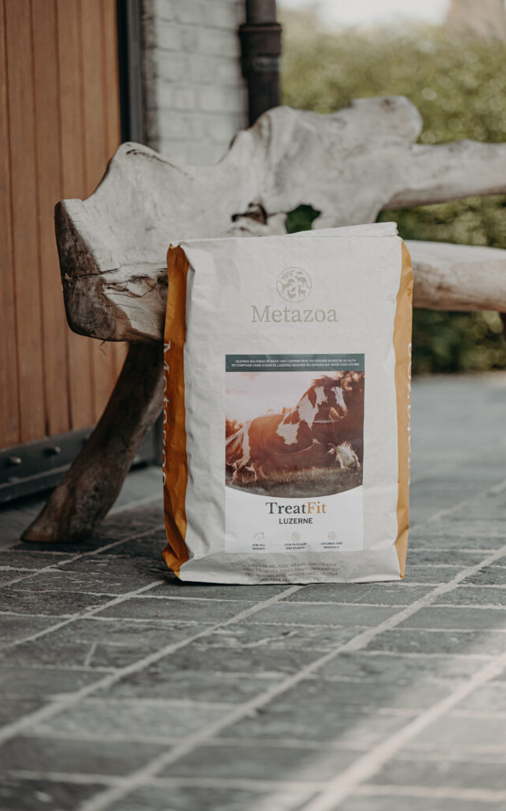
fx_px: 2826
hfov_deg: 10.2
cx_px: 269
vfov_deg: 16.3
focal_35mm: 128
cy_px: 406
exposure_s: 1/2000
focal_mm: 125
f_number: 2.8
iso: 500
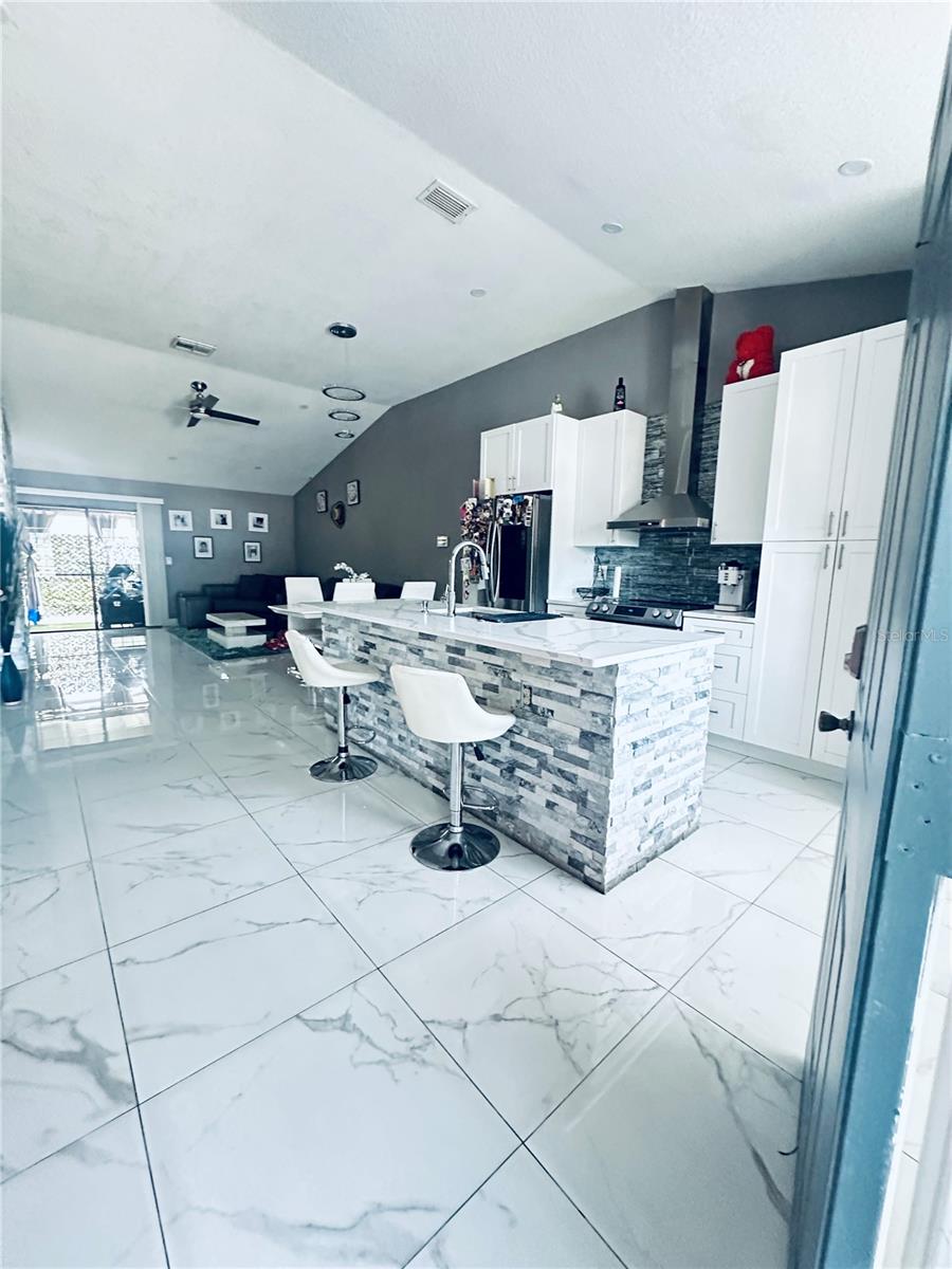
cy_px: 634
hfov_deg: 85.7
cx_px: 476
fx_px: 513
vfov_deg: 102.1
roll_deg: -2.4
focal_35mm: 14
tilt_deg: -7.5
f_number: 2.2
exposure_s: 1/60
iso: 800
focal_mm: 2.22
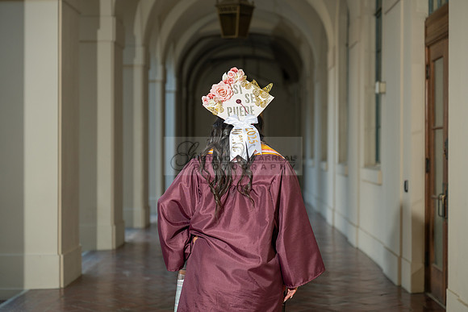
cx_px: 234
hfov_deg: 28.8
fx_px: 910
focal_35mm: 70
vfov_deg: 19.5
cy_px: 156
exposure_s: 1/200
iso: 200
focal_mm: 70
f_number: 2.8
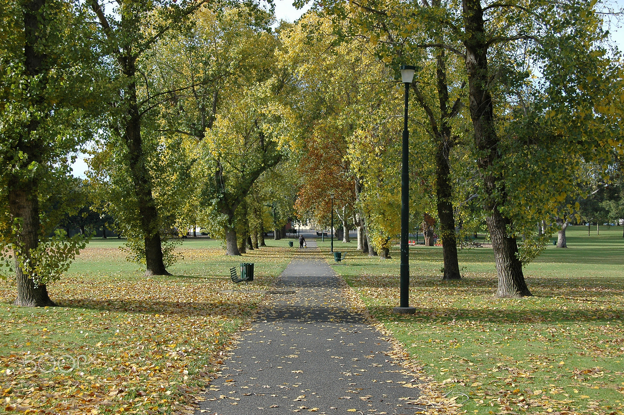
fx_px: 987
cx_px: 312
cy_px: 208
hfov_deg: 35.1
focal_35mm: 57
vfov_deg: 23.7
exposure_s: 1/200
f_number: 8
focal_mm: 38
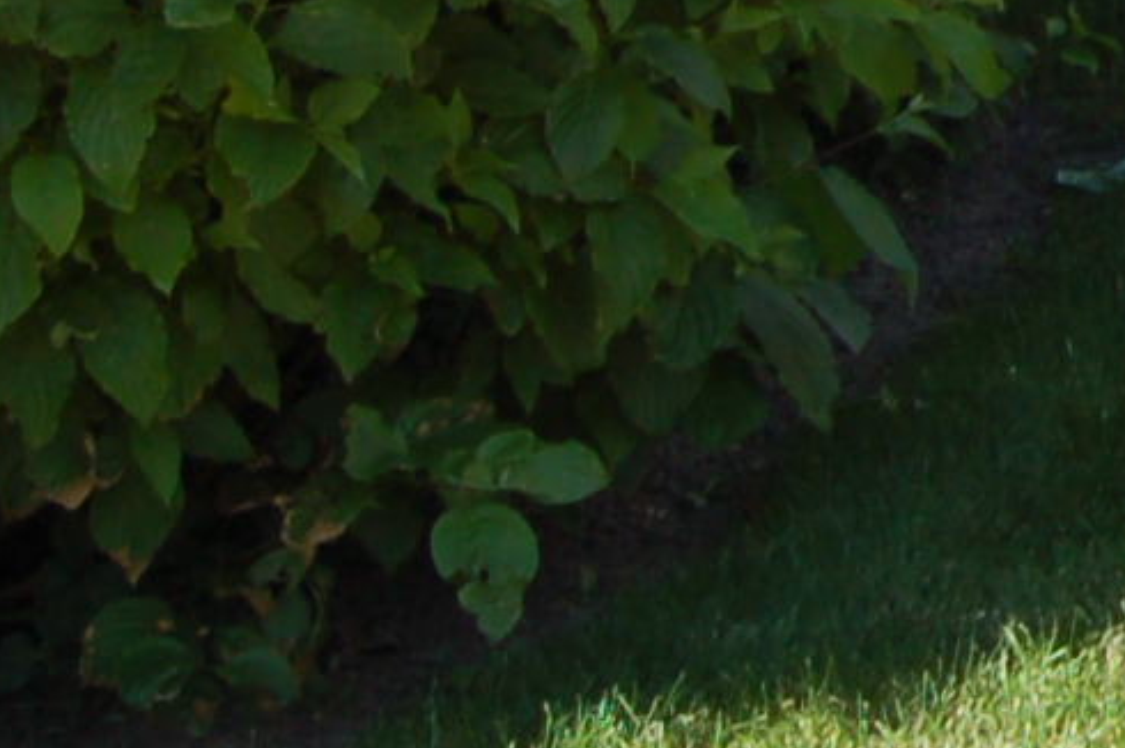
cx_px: 2656
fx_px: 5746
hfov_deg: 9.9
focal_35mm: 184
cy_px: -886
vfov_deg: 7.1
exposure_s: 1/200
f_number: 7.1
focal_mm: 20
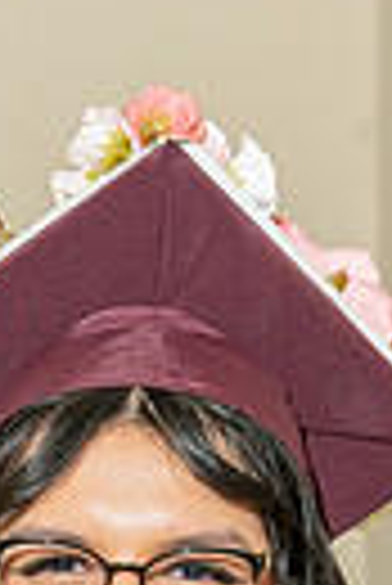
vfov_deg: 5.0
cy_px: 858
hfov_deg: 3.4
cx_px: -120
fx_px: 6662
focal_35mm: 409
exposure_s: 1/200
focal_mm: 70
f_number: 5.6
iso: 400
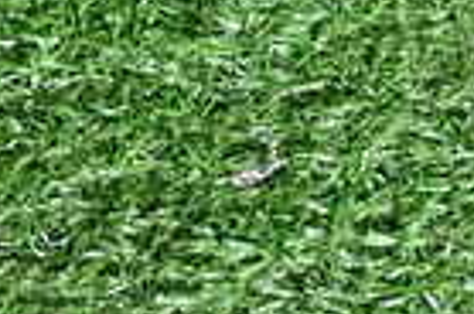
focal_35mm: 162
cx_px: -450
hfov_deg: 11.5
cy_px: -208
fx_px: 2128
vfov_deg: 8.2
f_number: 2.5
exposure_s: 1/40
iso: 400
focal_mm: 6.37
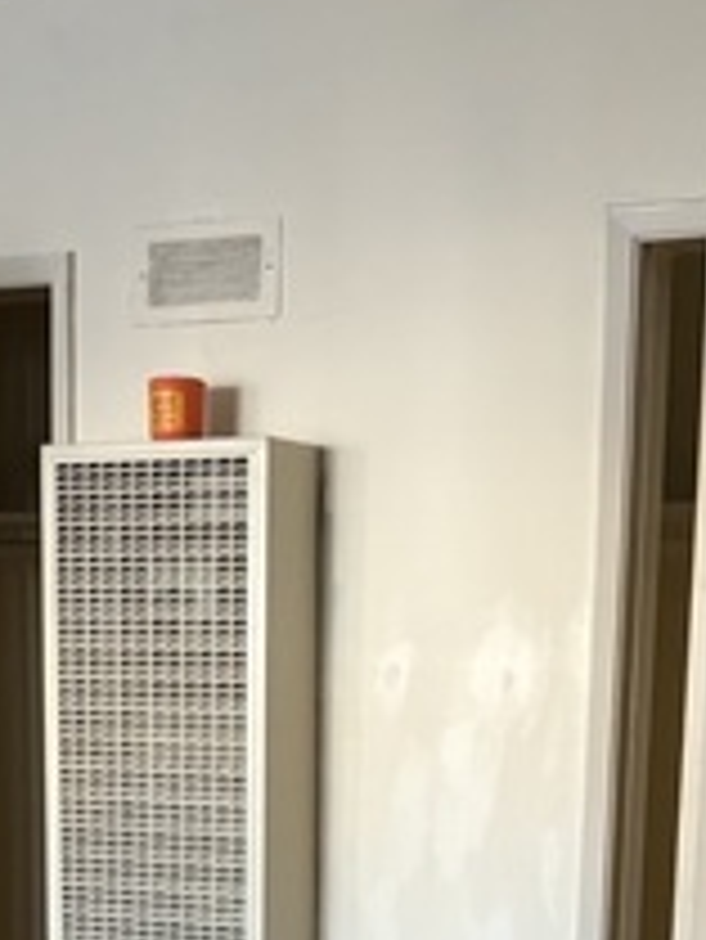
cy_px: 1077
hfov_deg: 17.8
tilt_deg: -10.8
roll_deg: -1.9
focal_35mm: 83
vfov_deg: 22.1
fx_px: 2255
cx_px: 342
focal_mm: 5.96
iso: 250
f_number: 1.6
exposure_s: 1/60
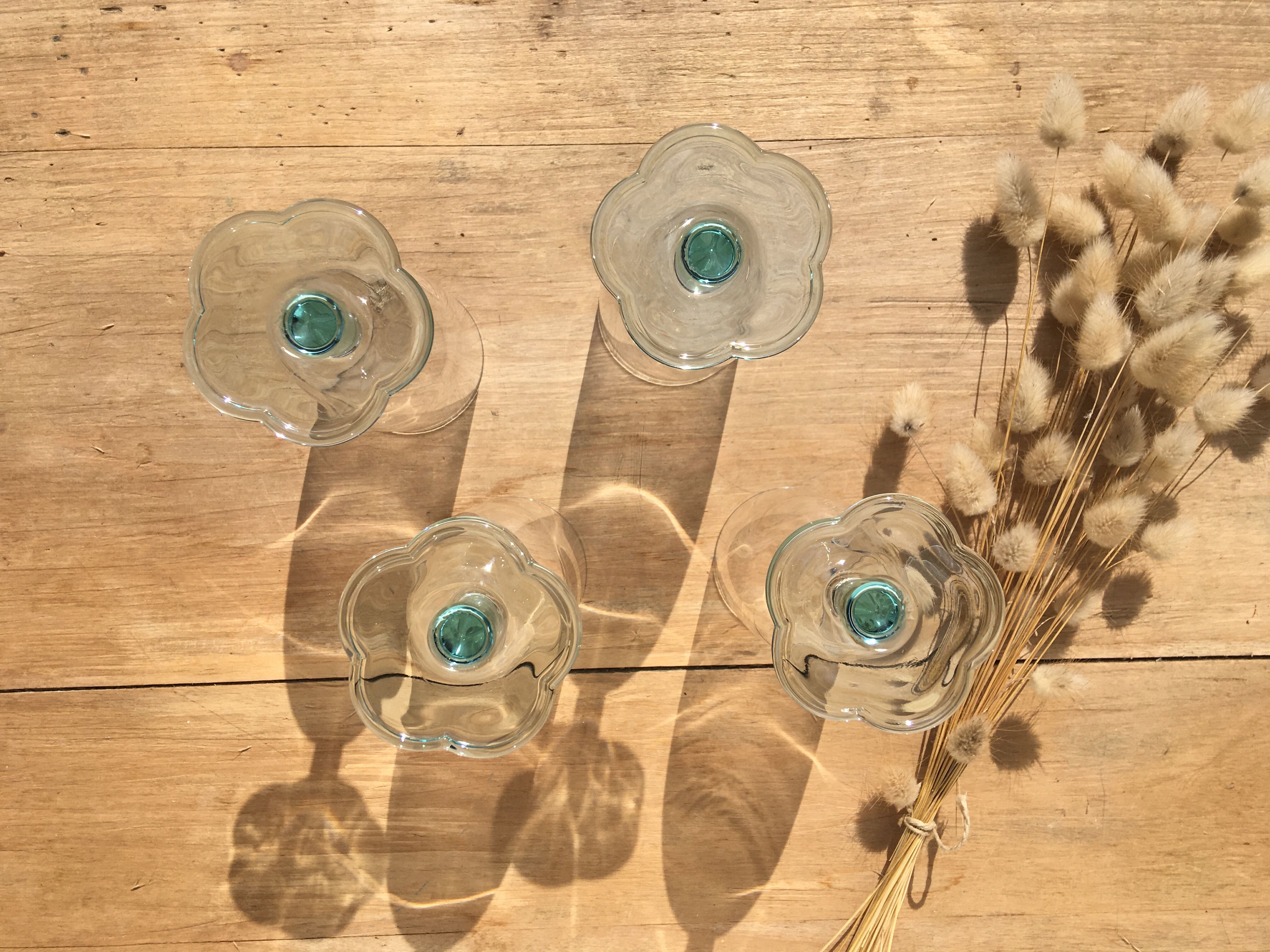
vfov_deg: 48.2
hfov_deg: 61.7
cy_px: 476
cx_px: 635
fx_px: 1064
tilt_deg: -85.6
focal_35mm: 29
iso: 25
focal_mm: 4.15
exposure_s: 1/2024
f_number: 2.2
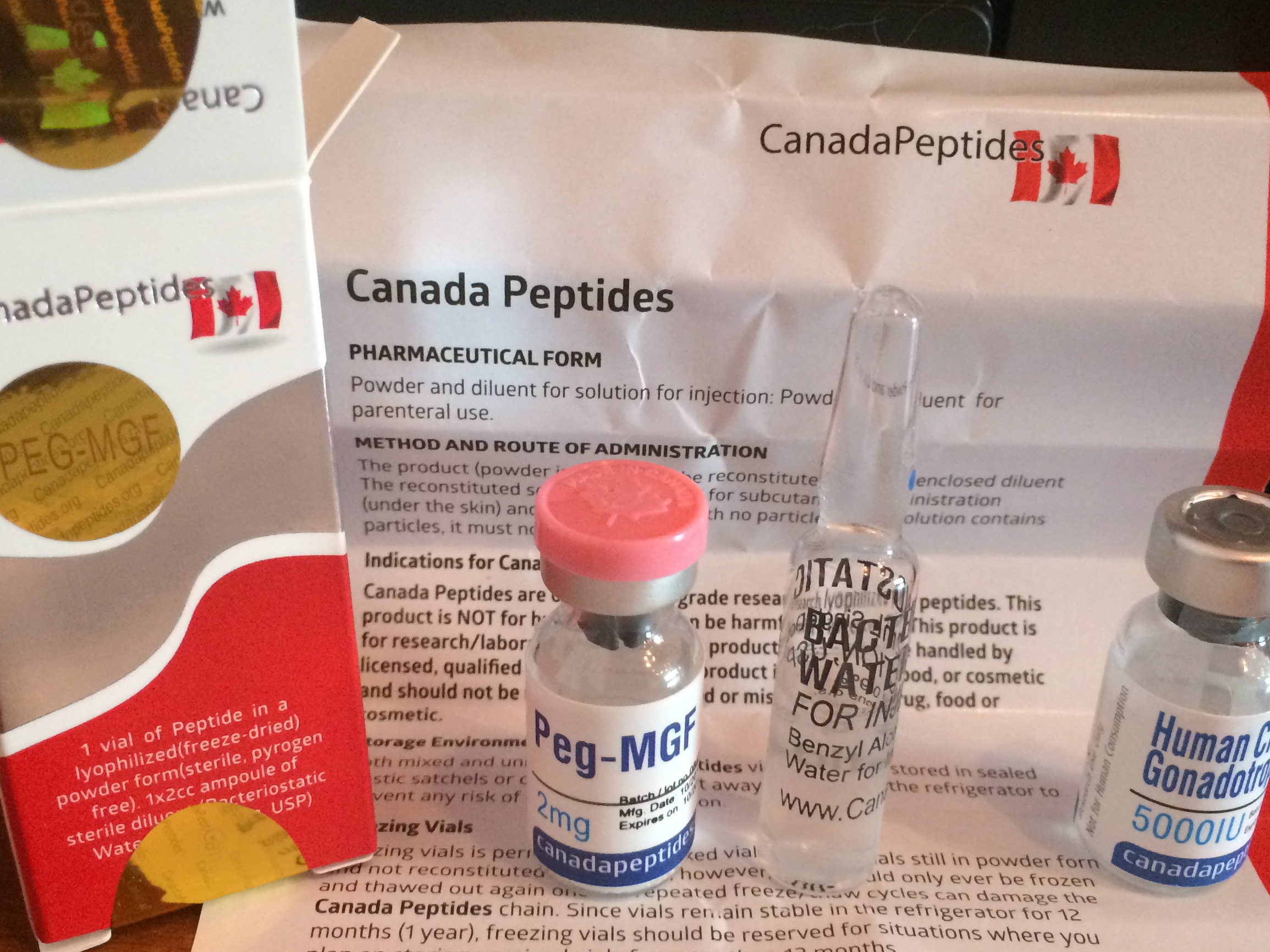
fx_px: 1504
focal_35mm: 41
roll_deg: -0.9
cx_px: 629
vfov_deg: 35.1
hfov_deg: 45.8
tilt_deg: -31.8
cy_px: 530
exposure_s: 1/33
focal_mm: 4.15
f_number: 2.2
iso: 320
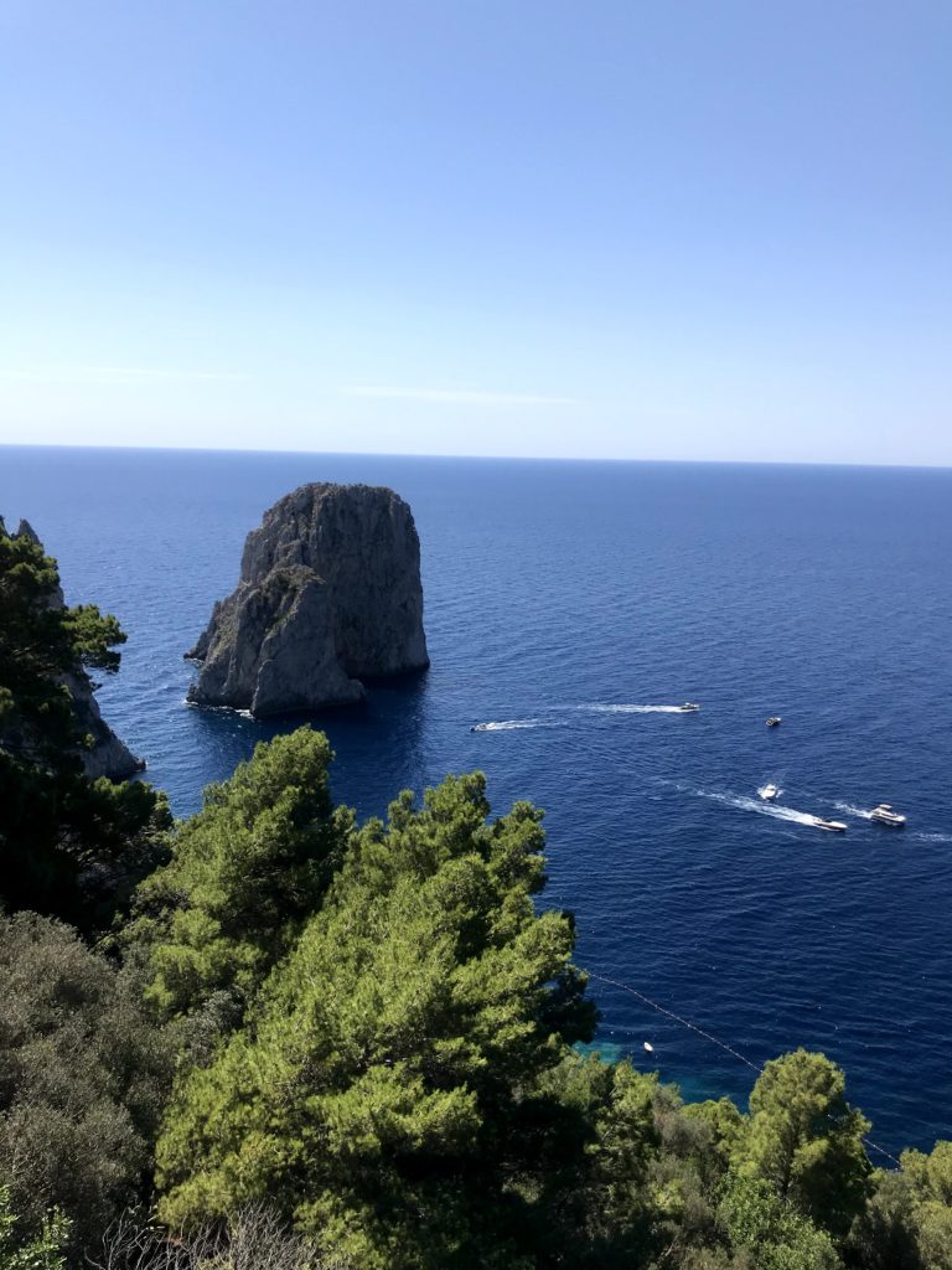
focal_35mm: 28
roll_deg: -0.7
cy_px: 635
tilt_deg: -9.7
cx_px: 476
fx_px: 1027
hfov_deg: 49.7
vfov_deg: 63.4
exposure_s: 1/2817
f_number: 1.8
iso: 20
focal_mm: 3.99
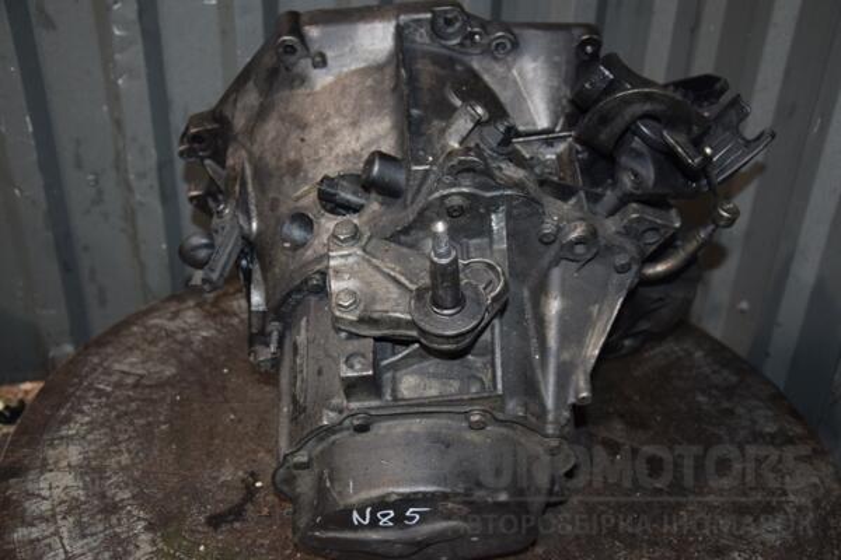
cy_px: 280
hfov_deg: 51.3
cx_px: 420
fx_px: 876
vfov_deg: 35.5
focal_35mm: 38
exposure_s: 1/60
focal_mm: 25
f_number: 5
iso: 800
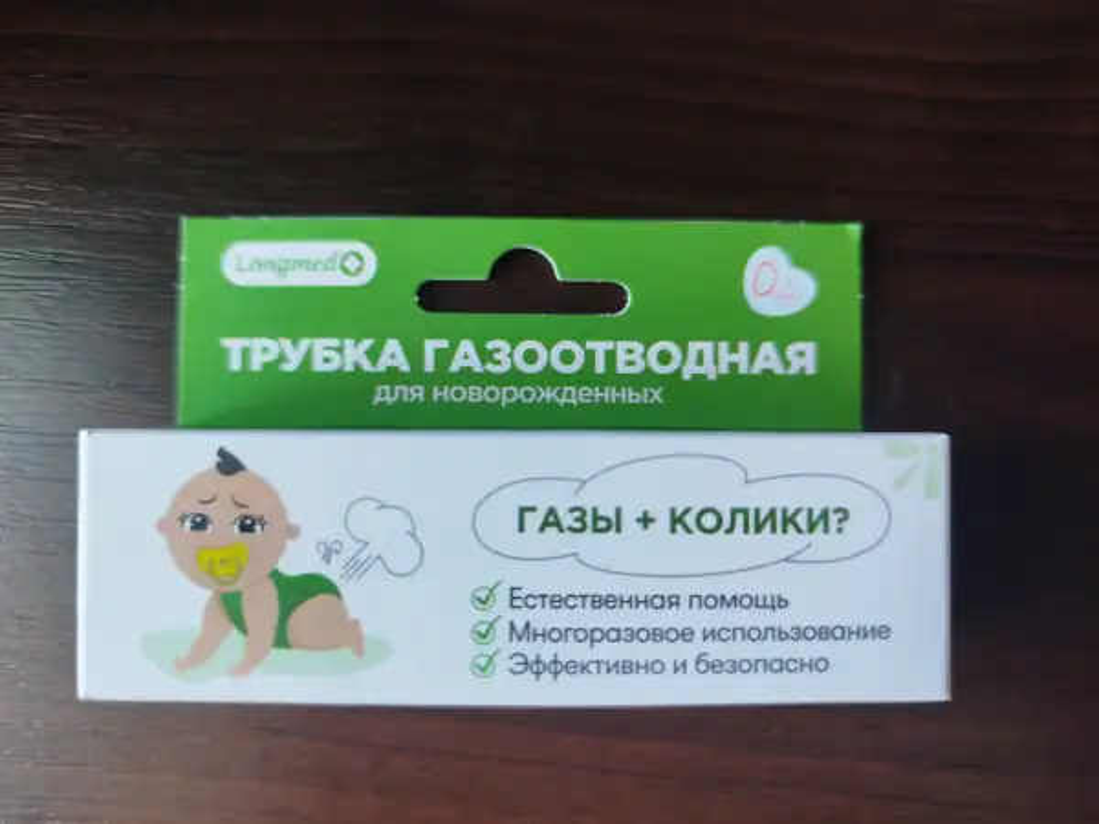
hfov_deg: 71.6
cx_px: 550
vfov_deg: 56.8
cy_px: 412
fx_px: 762
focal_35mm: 24
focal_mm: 5.31
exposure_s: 1/33
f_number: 1.7
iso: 100
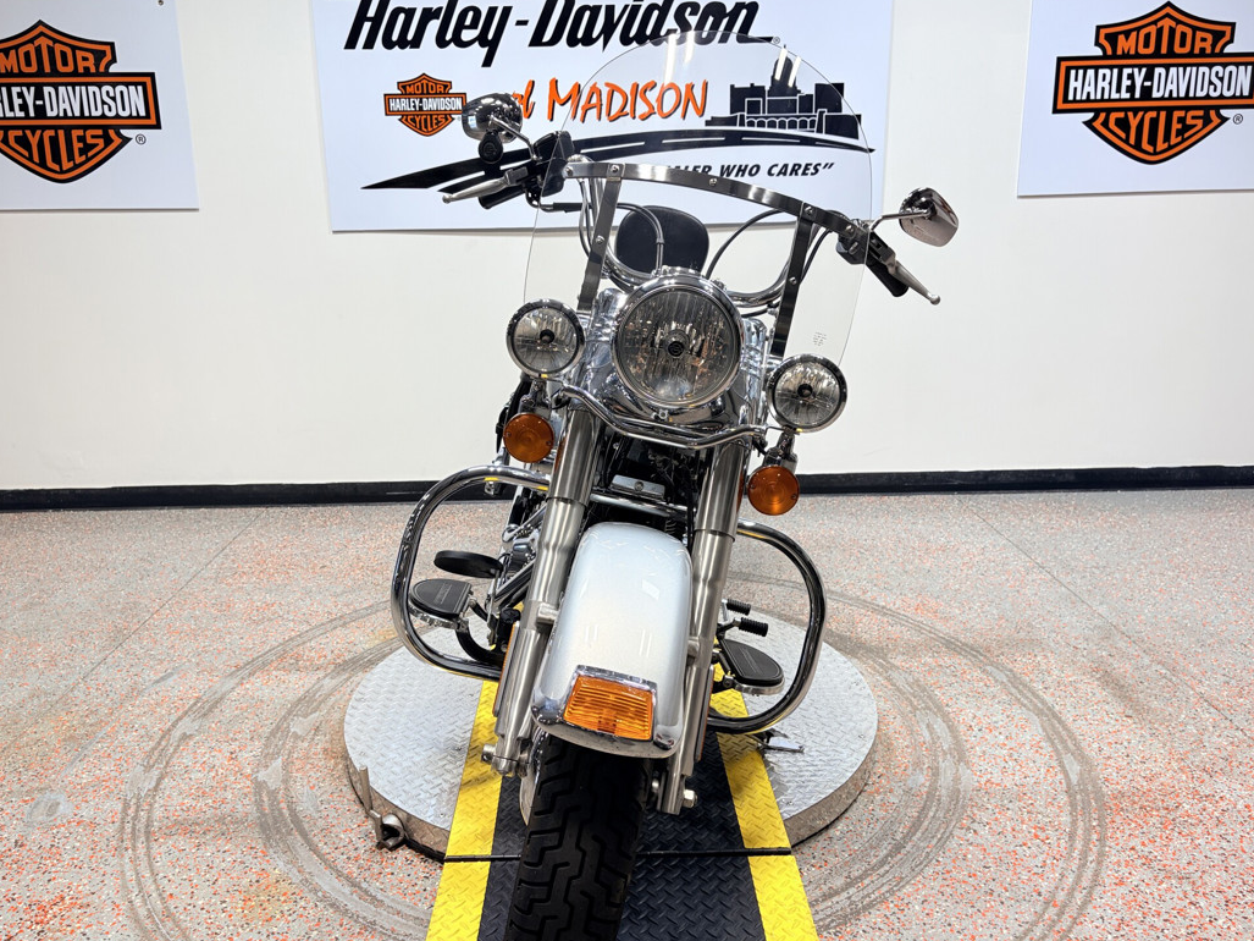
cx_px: 616
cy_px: 461
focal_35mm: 27
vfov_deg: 51.3
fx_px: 978
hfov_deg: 65.3
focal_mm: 5.96
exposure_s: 1/155
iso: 40
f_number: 1.6
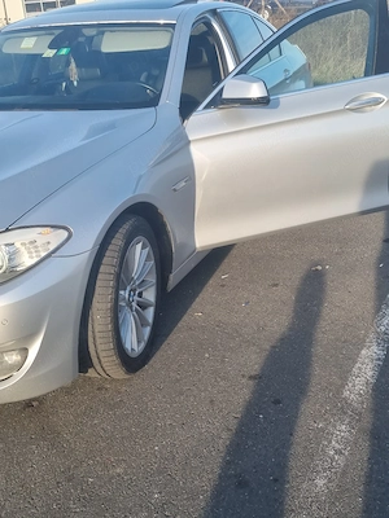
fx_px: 390
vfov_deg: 67.3
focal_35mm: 26
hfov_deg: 53.1
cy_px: 259
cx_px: 194
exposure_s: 1/909
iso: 50
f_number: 1.8
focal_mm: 5.4
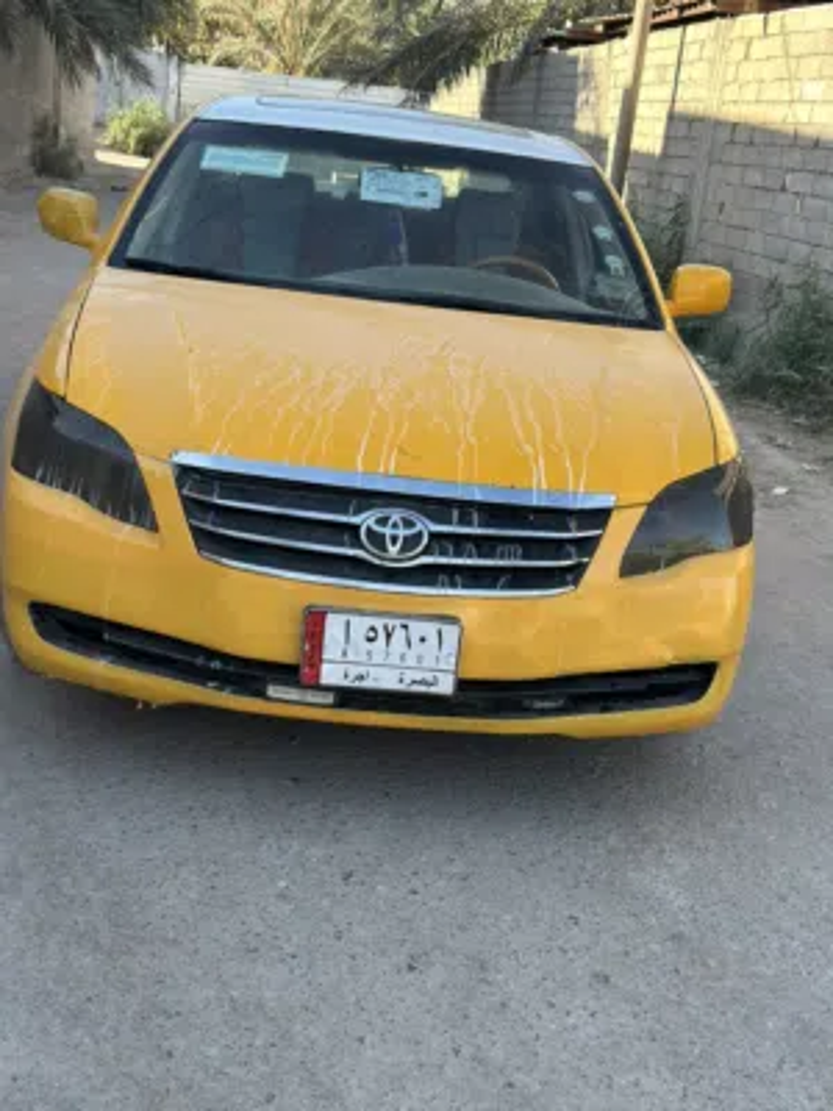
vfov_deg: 39.7
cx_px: 416
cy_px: 556
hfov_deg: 30.3
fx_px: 1540
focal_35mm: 48
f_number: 1.78
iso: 80
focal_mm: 6.86
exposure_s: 1/843
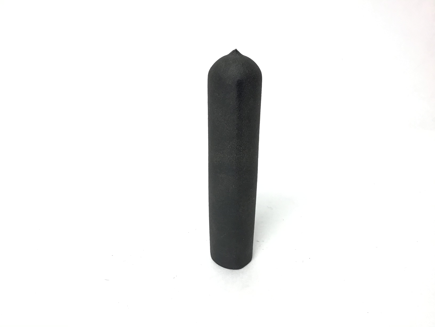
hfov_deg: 58.4
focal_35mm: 31
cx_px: 218
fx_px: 390
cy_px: 164
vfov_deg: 45.4
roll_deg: +0.9
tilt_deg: -24.0
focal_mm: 3.3
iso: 40
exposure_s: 1/30
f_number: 2.4
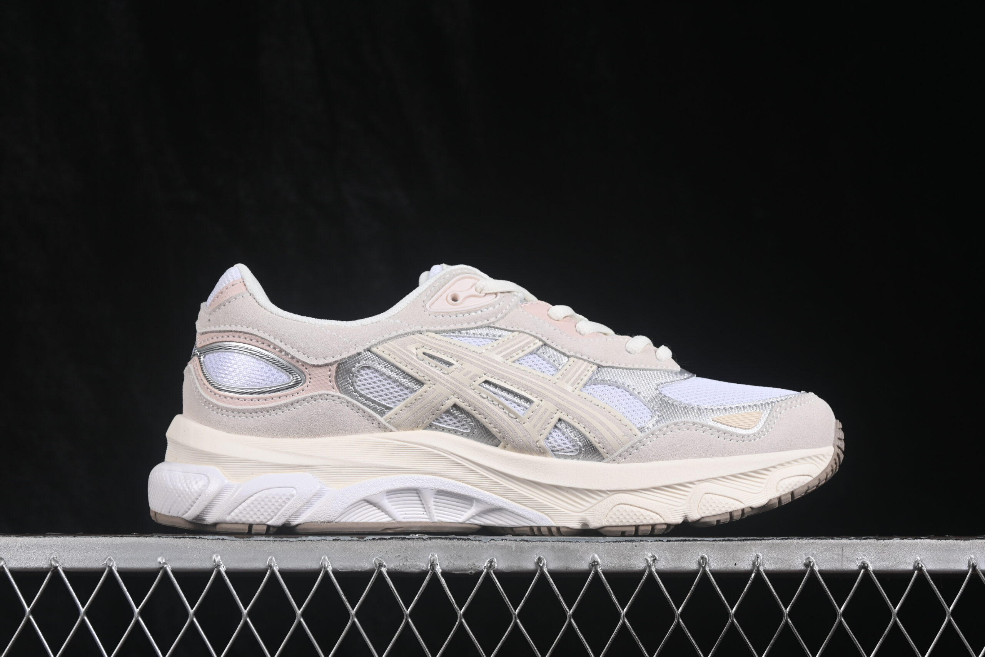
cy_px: 328
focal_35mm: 75
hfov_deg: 27.0
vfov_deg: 18.2
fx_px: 2052
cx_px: 492
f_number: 8
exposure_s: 1/80
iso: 160
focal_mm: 50
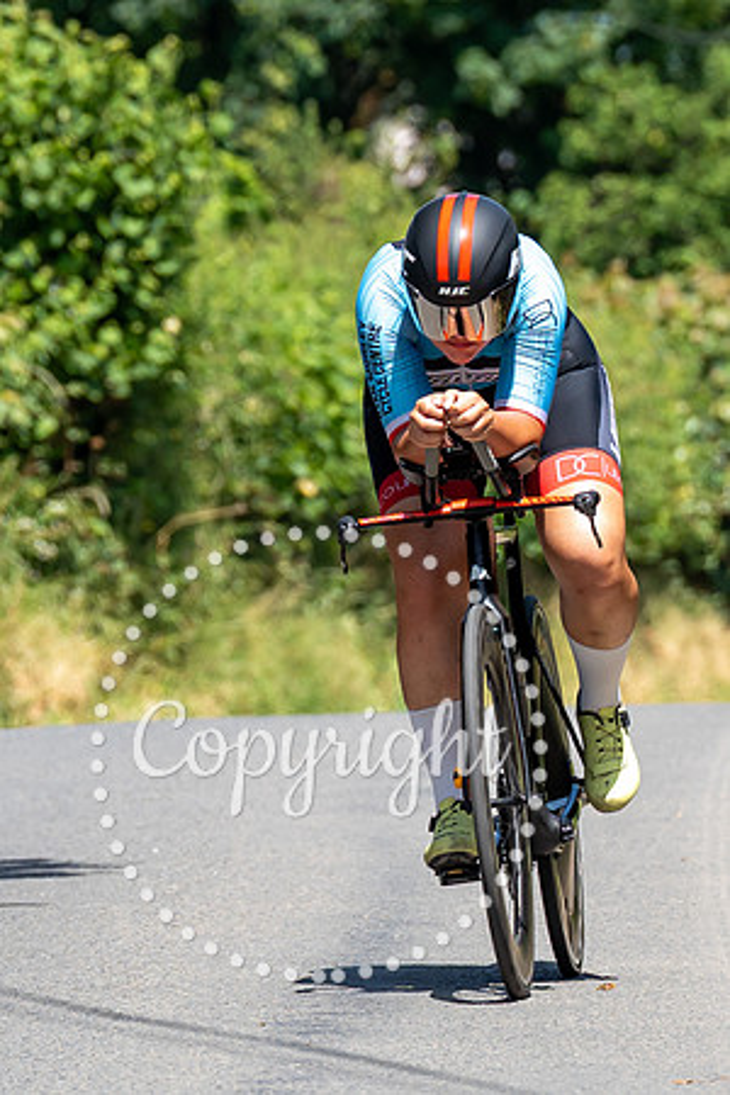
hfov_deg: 2.2
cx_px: 511
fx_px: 18811
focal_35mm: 618
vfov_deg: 3.3
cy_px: 521
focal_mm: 200
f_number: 5
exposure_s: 1/1000
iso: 200
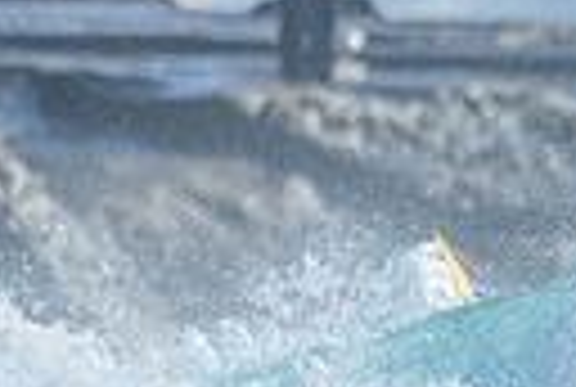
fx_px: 62241
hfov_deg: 0.5
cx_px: 1250
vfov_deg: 0.4
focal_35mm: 3881
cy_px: 513
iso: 220
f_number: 6.3
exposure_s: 1/2000
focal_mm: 800
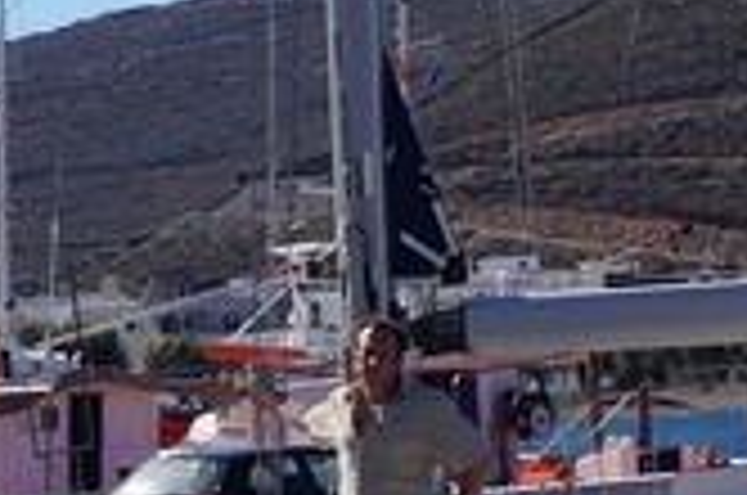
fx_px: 3376
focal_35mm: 163
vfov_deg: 8.4
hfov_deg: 12.5
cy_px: 459
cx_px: 702
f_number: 10
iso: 100
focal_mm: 20
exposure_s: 1/250
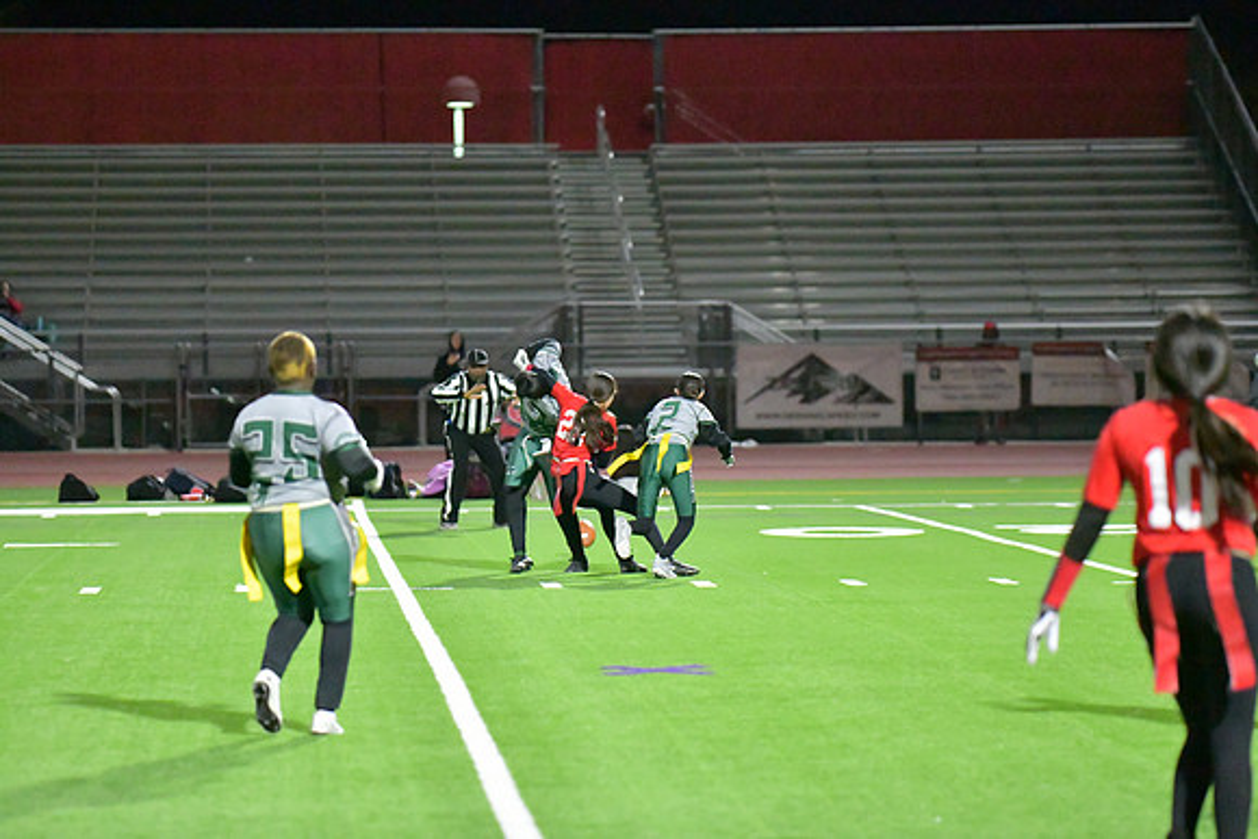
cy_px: 420
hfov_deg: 14.2
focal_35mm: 145
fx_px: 5068
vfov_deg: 9.5
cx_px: 629
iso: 25600
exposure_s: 1/2500
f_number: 2.8
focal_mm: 145
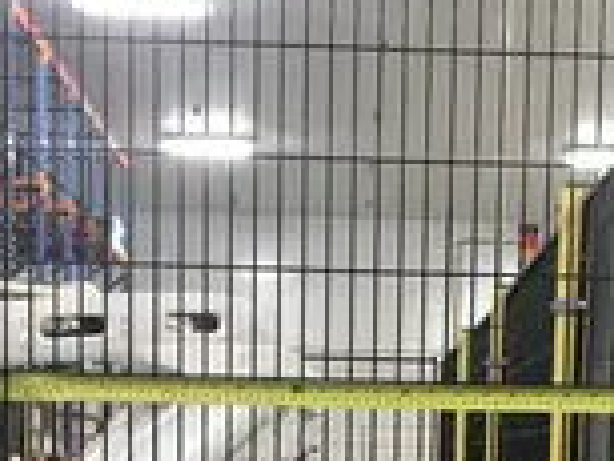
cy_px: 545
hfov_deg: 26.5
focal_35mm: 73
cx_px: 405
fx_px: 1296
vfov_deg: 19.1
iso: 40
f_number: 1.8
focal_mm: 4
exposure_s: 1/15
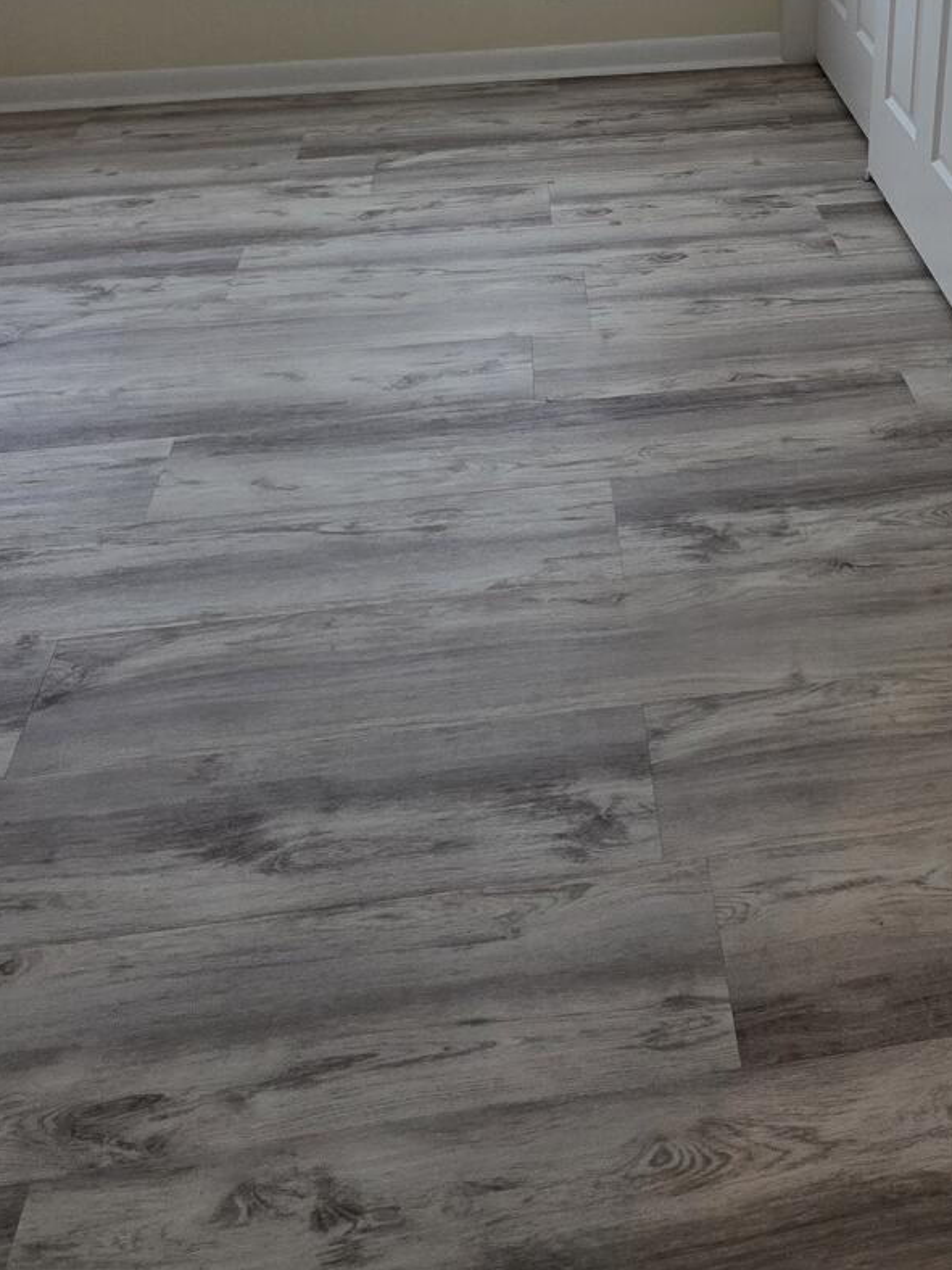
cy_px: 201
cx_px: 686
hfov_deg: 41.9
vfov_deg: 50.9
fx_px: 1210
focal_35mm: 33
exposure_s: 1/120
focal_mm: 2.2
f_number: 1.9
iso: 40
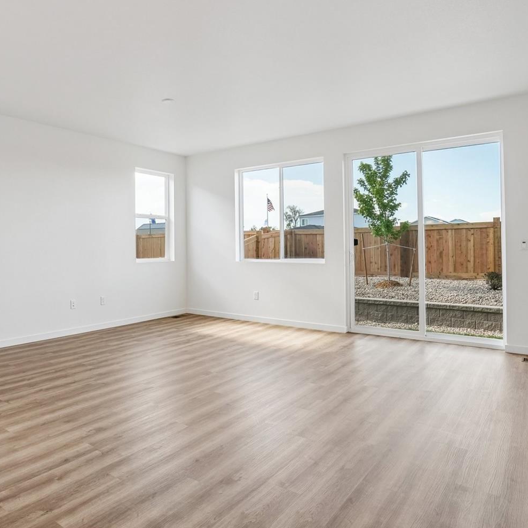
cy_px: 257
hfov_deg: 66.8
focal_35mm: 23
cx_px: 193
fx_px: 392
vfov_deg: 68.0
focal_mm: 11
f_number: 8
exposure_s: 1/125
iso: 400
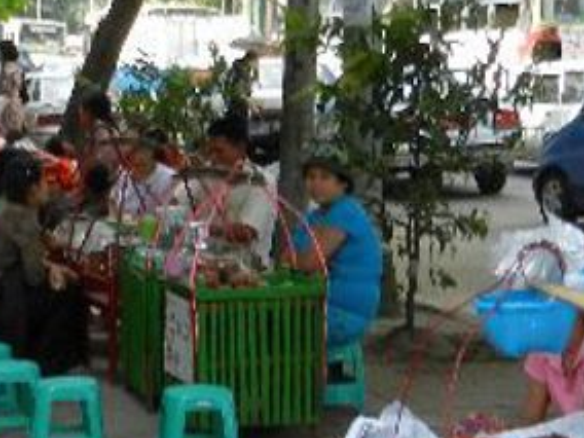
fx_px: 2008
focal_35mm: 119
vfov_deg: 12.4
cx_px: -31
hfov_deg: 16.1
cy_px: 401
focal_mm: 5.9
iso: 160
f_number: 3.8
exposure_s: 1/400
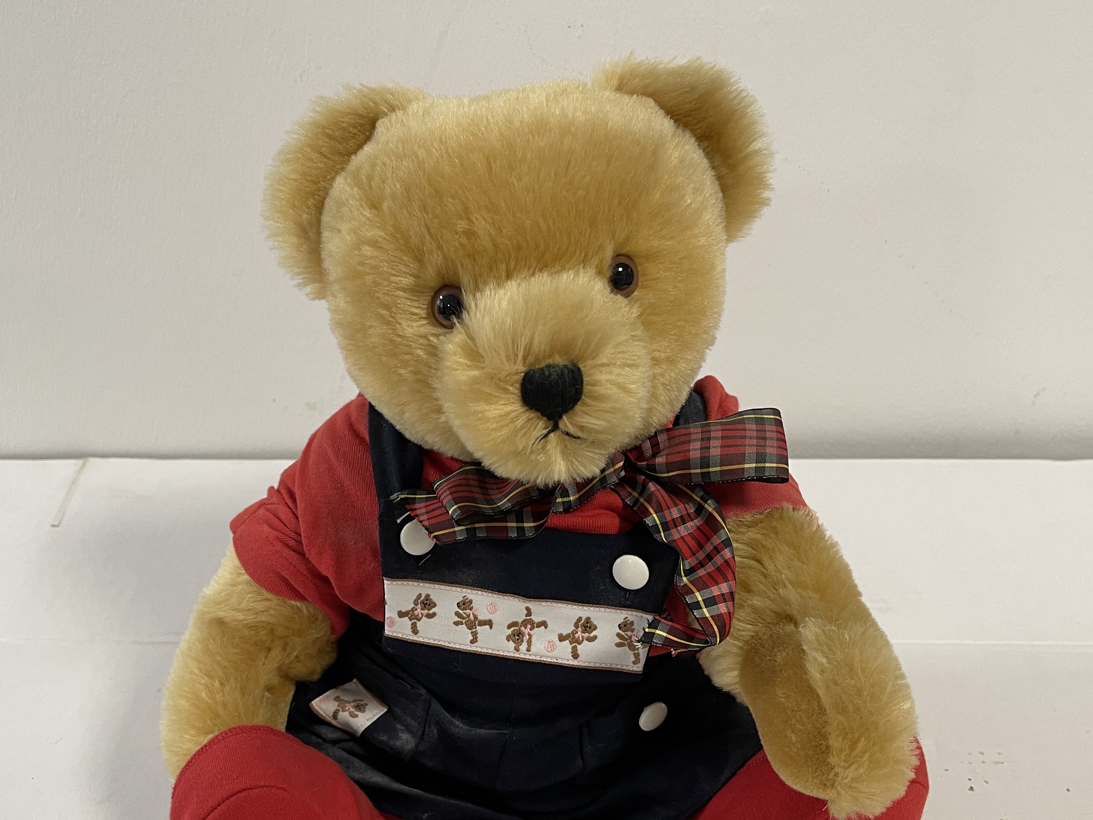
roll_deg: +2.7
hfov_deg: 53.9
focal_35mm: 34
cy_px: 491
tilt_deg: -27.4
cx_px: 511
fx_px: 1074
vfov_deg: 41.6
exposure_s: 1/50
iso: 100
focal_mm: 5.1
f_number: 1.6
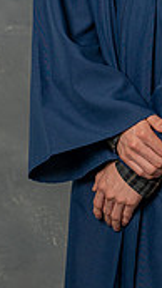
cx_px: 164
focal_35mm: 217
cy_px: -106
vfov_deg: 9.7
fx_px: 1654
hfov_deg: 5.6
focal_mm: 50
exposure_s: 1/200
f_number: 4.5
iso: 200
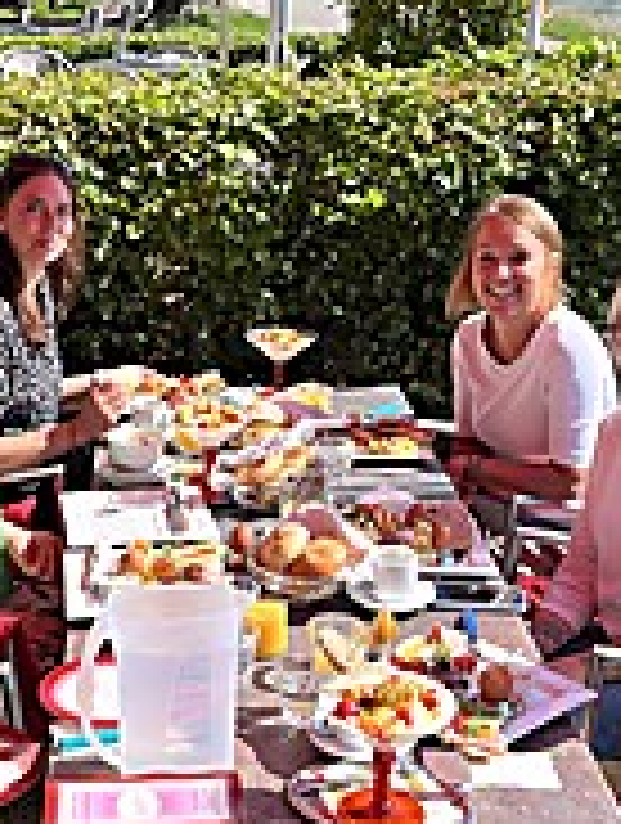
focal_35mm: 61
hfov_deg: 24.0
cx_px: 205
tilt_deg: -20.8
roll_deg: -0.4
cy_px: 482
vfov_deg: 31.6
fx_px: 1454
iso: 50
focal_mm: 5.1
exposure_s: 1/1623
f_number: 1.6
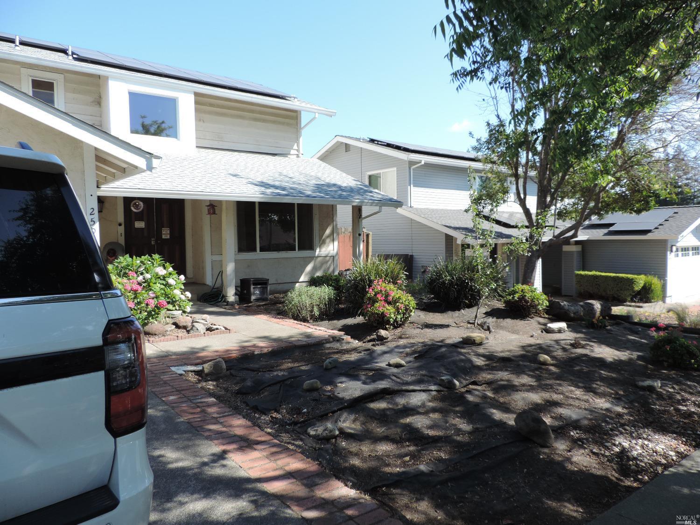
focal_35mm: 24
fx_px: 485
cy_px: 262
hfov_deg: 71.6
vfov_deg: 56.8
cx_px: 350
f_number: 3
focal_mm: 4.3
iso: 80
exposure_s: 1/400
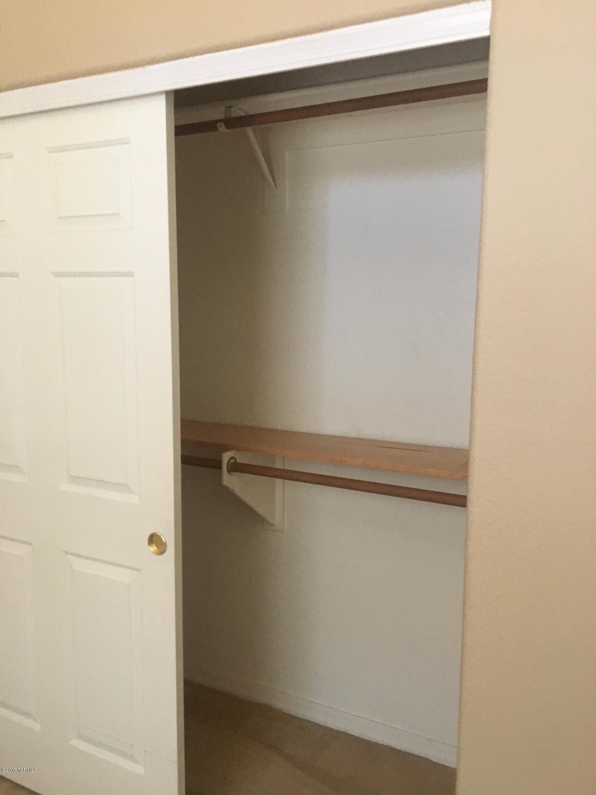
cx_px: 298
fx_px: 666
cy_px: 398
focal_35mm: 29
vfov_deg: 61.7
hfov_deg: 48.2
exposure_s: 1/30
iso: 200
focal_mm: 4.15
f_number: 2.2
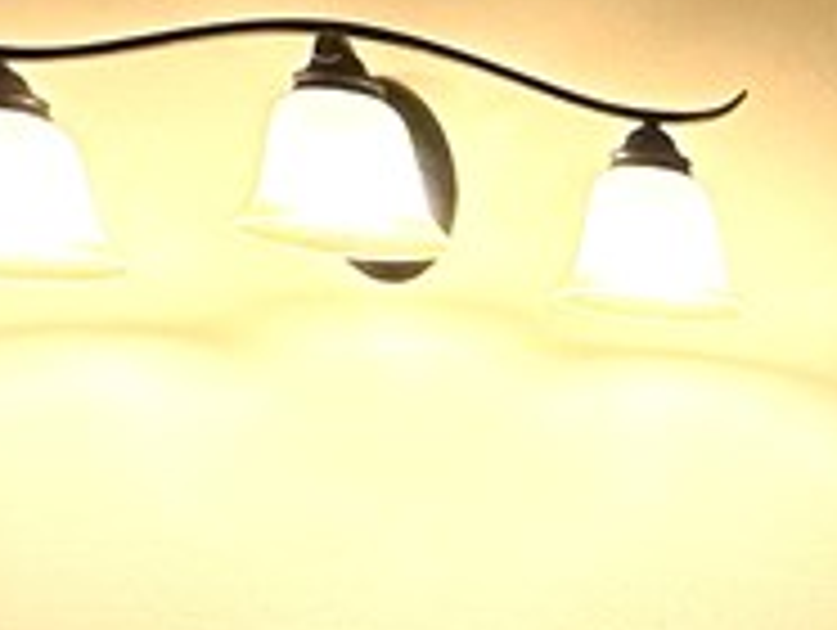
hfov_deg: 19.6
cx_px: 1458
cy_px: 792
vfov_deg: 18.1
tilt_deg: -1.1
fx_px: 1864
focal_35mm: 77
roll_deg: +0.6
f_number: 2.2
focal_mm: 2.22
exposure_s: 1/120
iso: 200
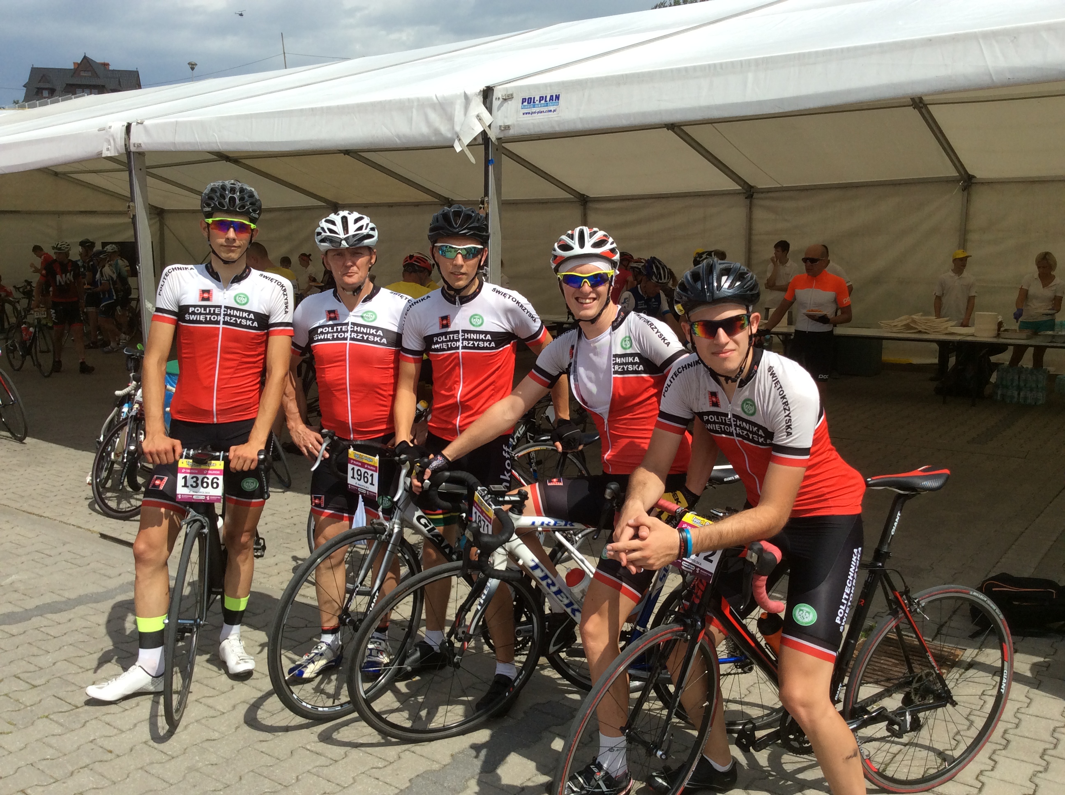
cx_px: 532
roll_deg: +0.0
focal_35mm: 32
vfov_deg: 44.1
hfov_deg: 56.9
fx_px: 983
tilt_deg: -9.7
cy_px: 398
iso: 32
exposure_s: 1/1908
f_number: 2.4
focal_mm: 3.3
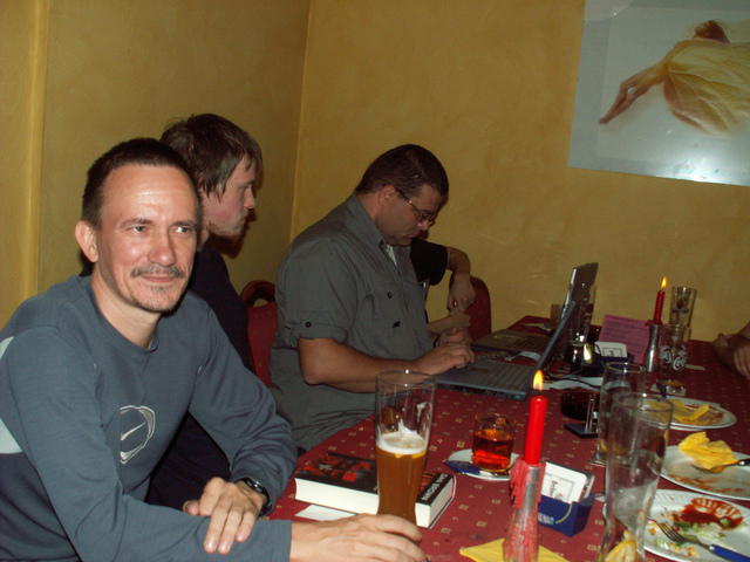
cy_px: 281
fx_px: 758
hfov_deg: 52.6
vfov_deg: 40.7
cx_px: 375
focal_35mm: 35
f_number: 4.5
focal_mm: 5.86
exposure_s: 1/320
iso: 100
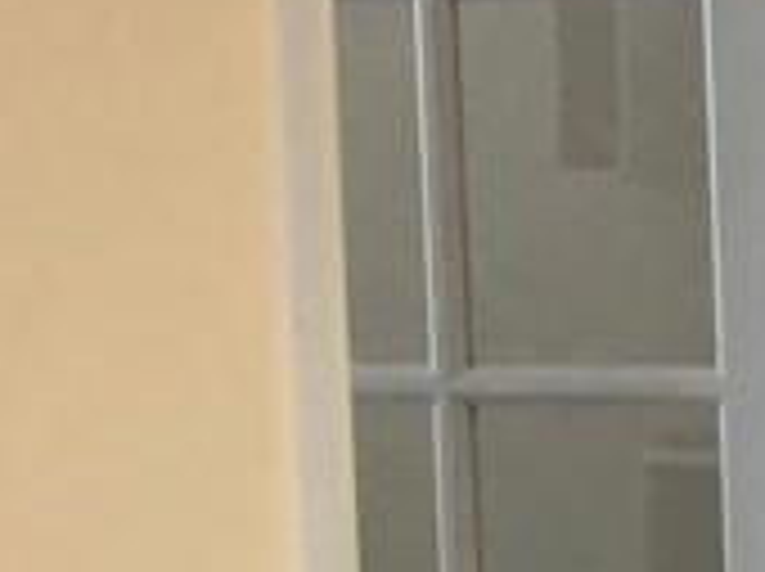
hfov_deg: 10.5
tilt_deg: -6.2
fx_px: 3730
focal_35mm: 169
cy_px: 586
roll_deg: -0.3
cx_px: 1688
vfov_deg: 8.7
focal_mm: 4
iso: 250
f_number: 1.8
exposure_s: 1/60
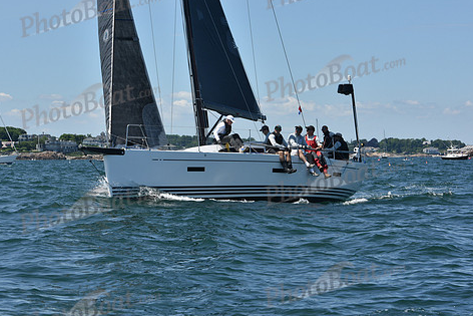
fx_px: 1695
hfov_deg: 15.9
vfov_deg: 10.6
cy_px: 142
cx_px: 213
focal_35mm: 129
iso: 250
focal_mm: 105
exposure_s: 1/1000
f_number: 9
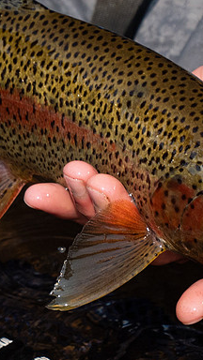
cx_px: 171
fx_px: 2239
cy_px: 217
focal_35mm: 234
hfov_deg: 5.2
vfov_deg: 9.2
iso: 320
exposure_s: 1/320
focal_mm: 32
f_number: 5
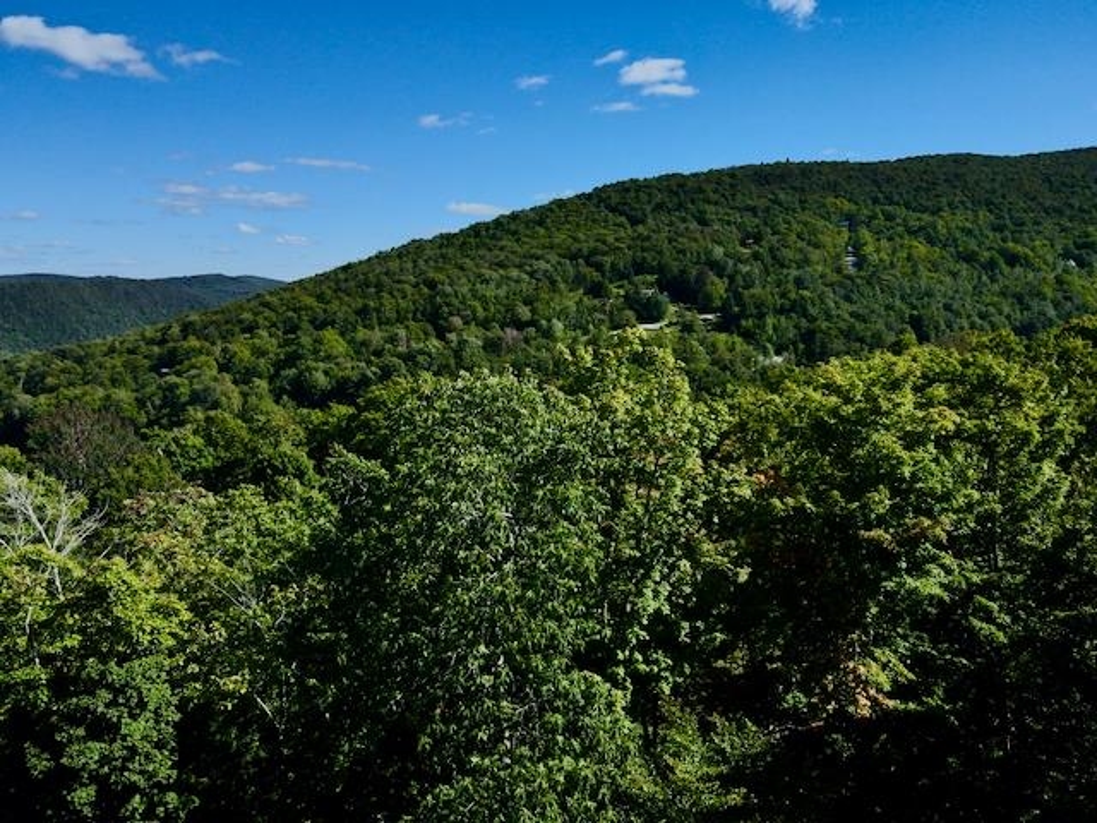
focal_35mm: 24
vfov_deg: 56.8
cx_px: 548
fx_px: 761
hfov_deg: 71.6
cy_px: 412
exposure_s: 1/2500
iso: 100
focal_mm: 4.5
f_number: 2.8
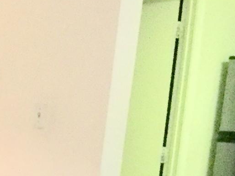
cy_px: 377
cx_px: -254
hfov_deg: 10.0
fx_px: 1228
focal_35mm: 181
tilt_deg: -14.5
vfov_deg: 7.8
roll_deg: -1.5
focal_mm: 3.3
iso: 200
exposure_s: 1/15
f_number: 2.4
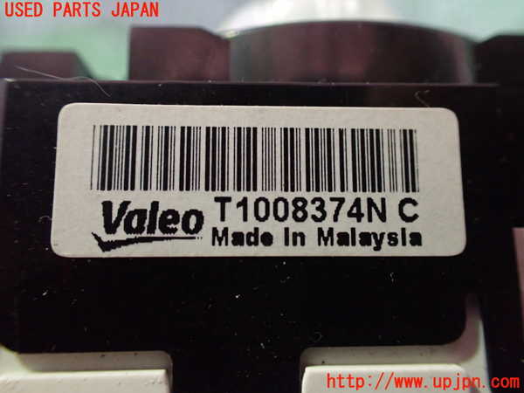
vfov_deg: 46.8
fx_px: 454
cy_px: 196
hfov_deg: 60.0
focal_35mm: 30
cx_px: 262
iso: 800
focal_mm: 5.4
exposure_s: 1/30
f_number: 2.3
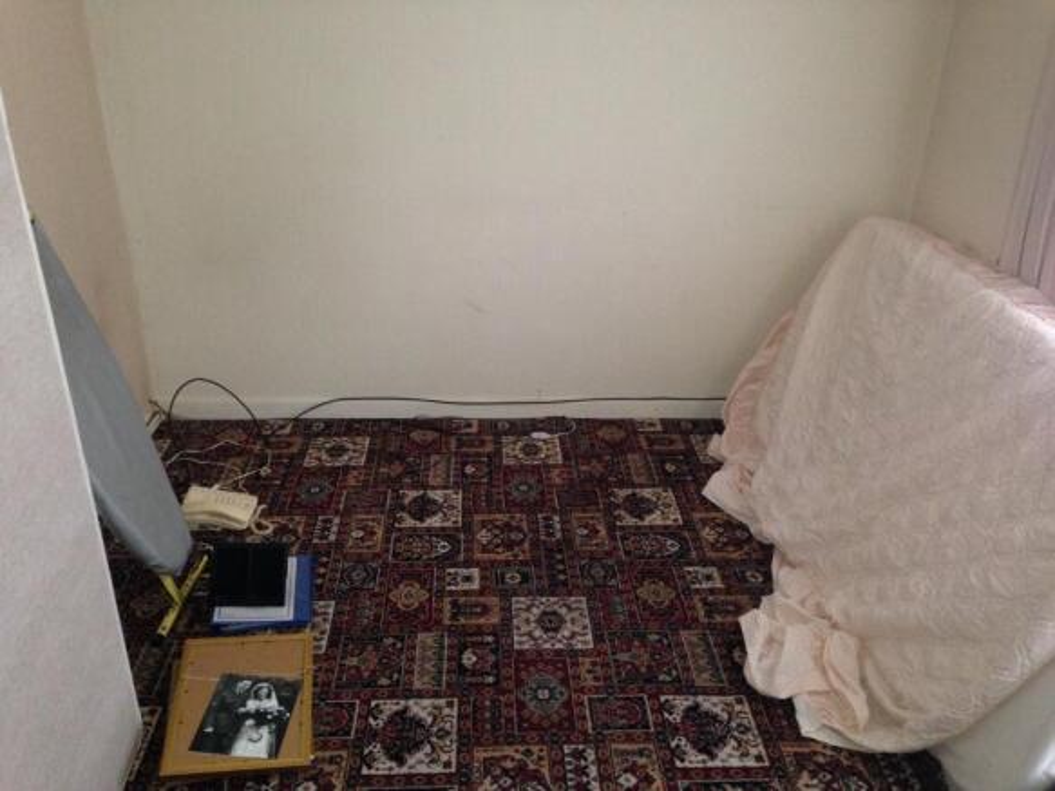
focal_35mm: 33
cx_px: 528
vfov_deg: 42.9
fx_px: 1006
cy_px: 396
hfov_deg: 55.4
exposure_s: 1/16
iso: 250
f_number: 2.4
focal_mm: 4.12
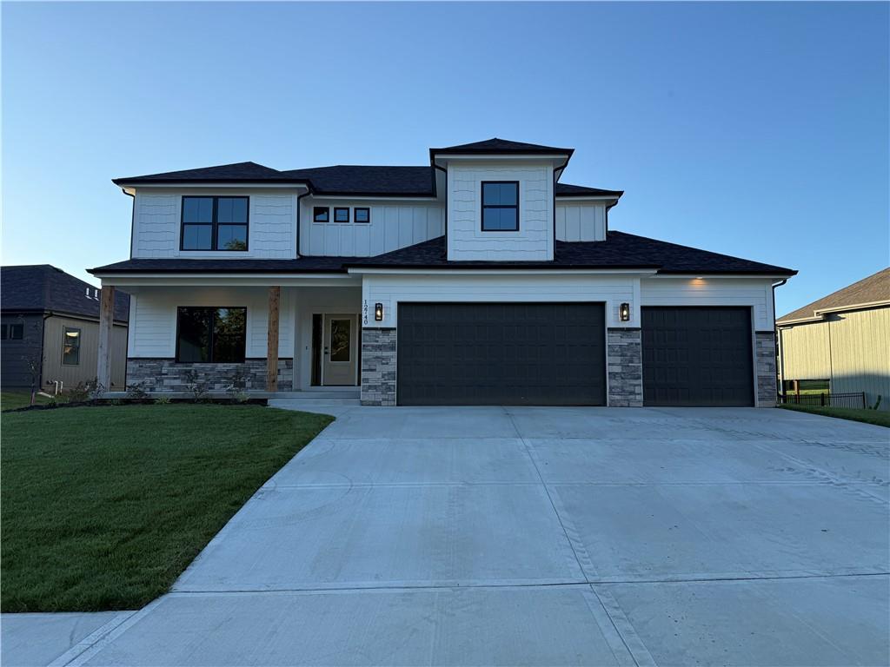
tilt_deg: +5.2
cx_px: 445
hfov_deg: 71.6
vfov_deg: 56.8
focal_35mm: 24
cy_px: 334
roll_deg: -0.3
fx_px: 617
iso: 100
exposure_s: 1/2169
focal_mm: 6.76
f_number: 1.78
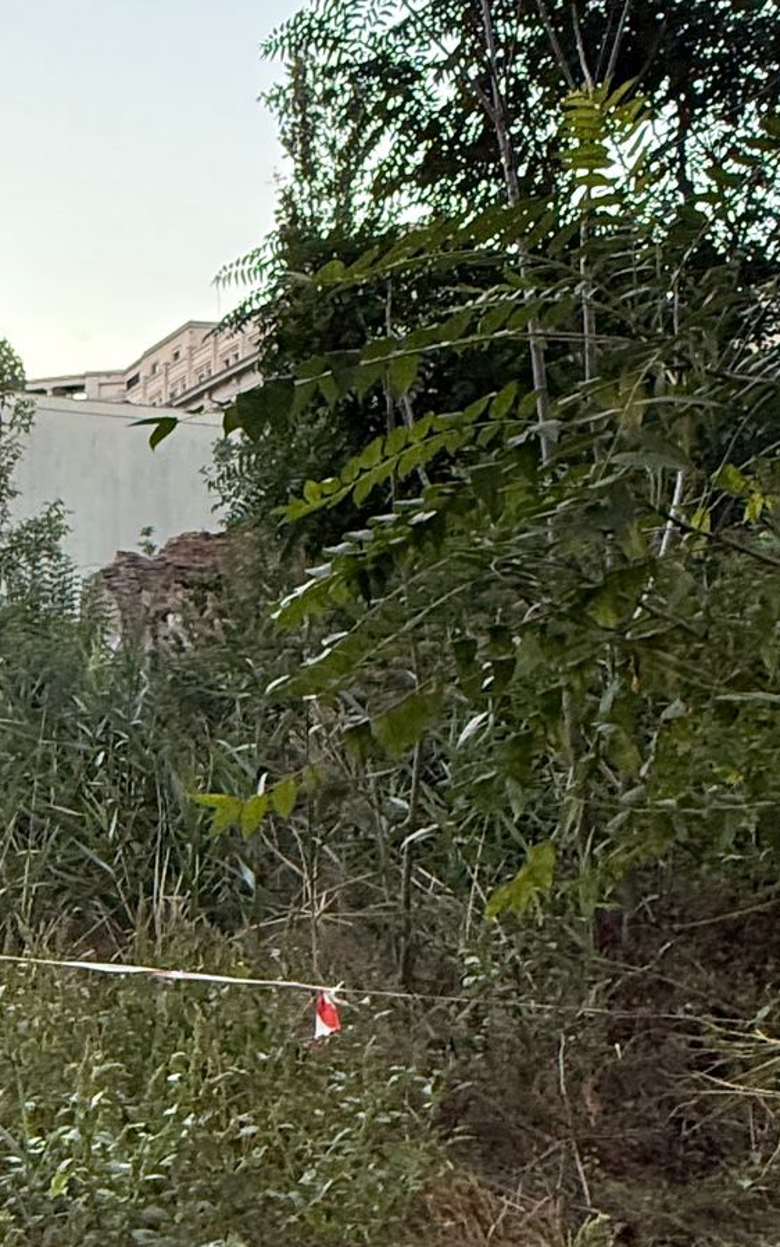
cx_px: 1
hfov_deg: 27.5
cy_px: 791
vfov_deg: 44.8
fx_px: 1496
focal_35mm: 44
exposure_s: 1/70
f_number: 2.2
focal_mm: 2.22
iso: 320
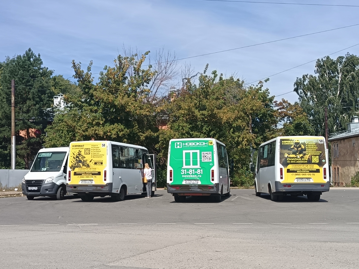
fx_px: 498
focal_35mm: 48
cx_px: 180
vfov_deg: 30.3
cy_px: 134
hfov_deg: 39.7
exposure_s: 1/517
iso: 100
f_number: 1.75
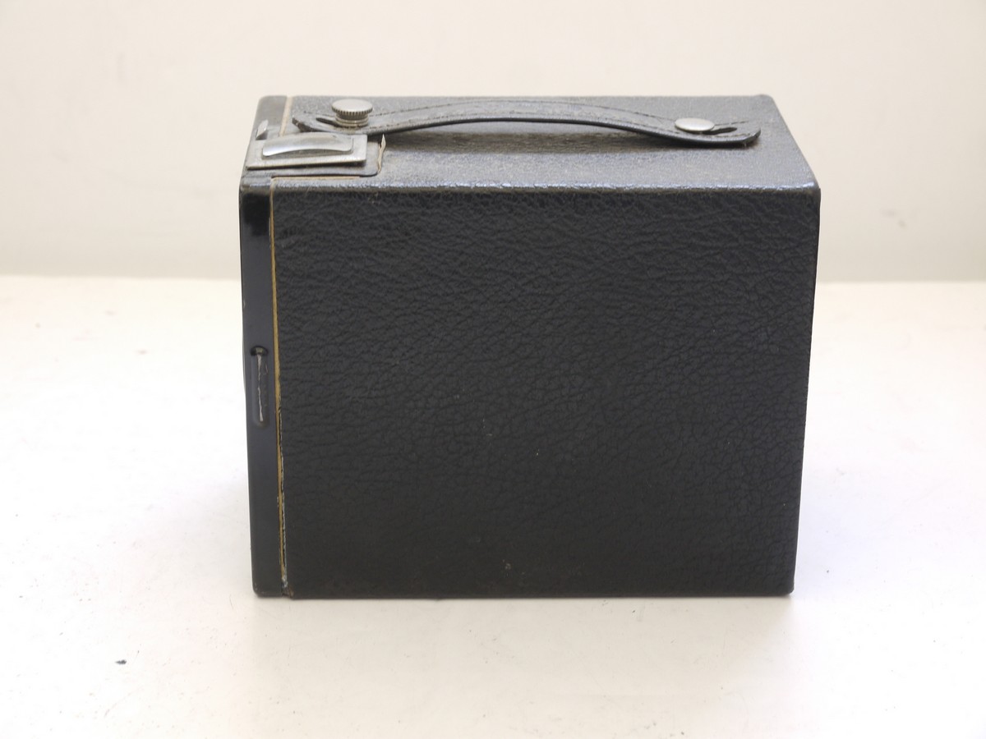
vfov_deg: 18.9
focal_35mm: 78
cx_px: 493
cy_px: 370
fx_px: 2222
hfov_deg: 25.0
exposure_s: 1/5
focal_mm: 39
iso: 400
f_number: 10
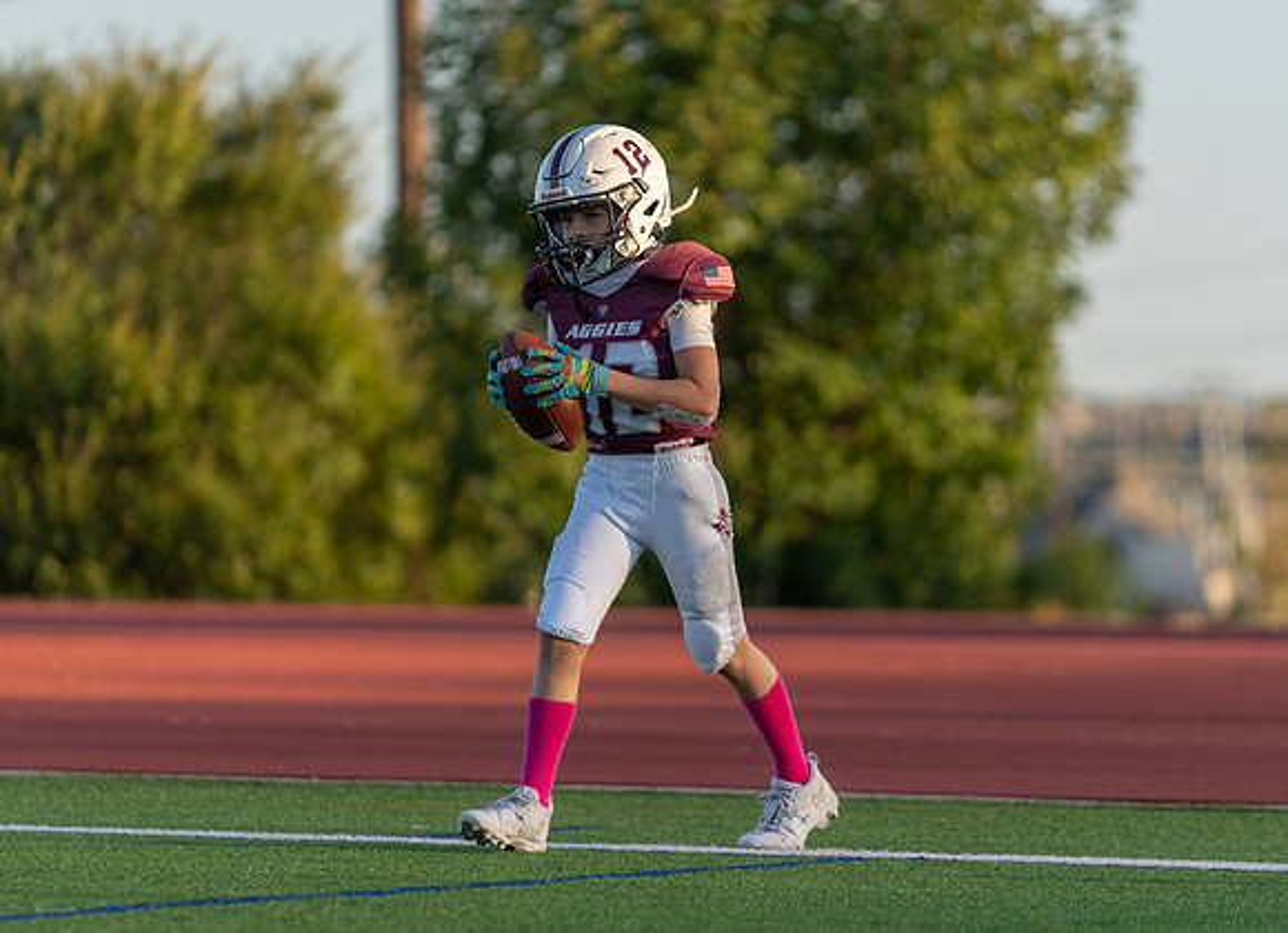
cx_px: 636
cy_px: 467
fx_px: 10137
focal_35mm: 276
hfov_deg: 7.3
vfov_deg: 5.3
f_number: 2.8
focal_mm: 200
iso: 250
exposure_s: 1/2000
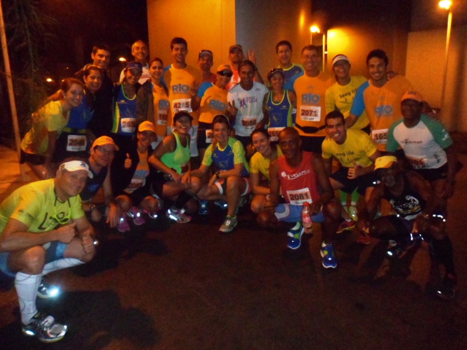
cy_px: 175
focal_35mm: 26
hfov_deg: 67.3
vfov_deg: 53.1
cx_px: 234
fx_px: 351
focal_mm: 4.9
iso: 640
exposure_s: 1/15
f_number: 9.4
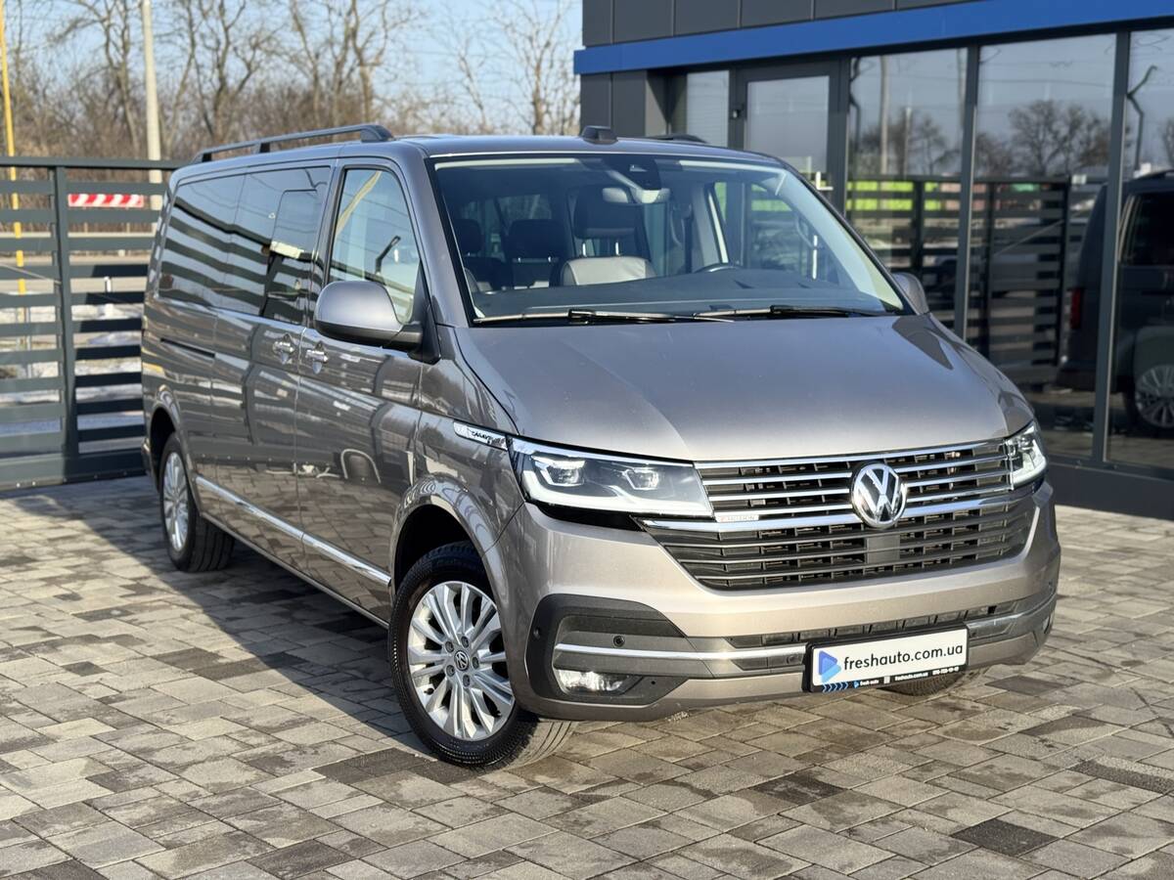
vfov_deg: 30.3
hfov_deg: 39.7
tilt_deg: -8.9
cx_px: 587
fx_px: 1628
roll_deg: +0.0
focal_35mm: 48
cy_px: 440
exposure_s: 1/1984
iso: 64
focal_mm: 6.76
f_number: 1.78
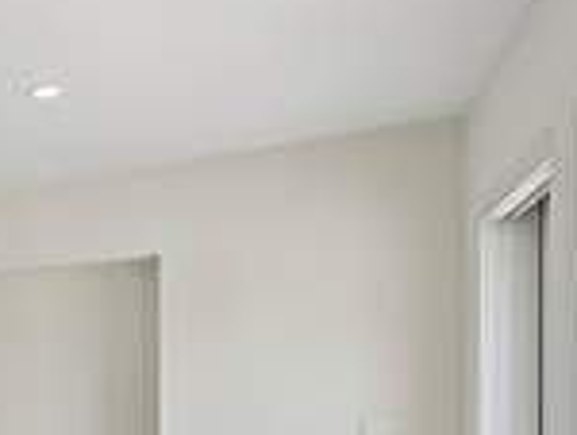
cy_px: 402
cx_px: -269
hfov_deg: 29.1
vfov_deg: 31.9
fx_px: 718
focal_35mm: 43
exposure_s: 1/500
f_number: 8
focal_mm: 14
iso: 2500
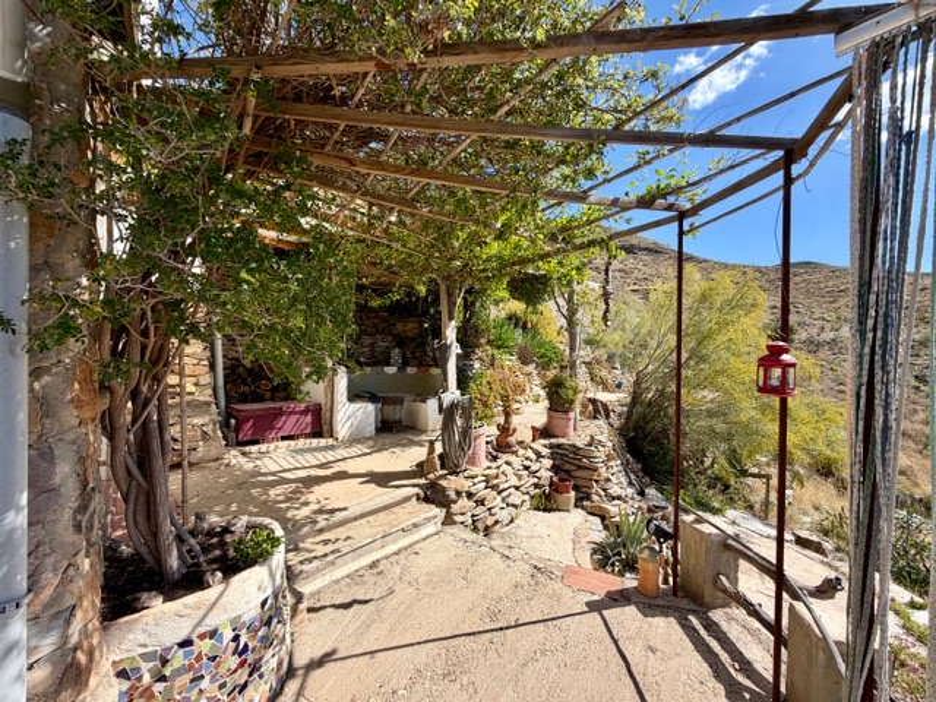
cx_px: 468
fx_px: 379
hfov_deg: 102.1
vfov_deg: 85.7
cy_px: 351
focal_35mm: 14
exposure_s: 1/770
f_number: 2.2
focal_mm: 2.22
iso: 32
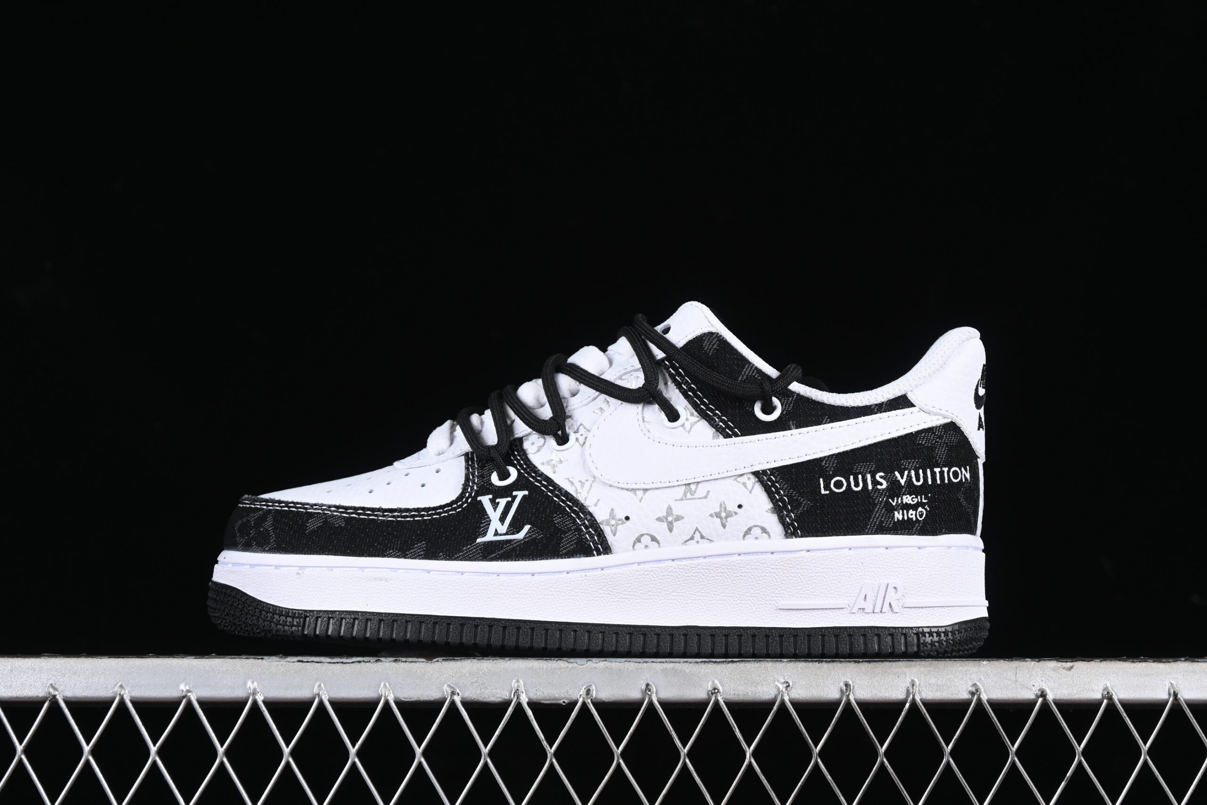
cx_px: 604
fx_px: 2515
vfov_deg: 18.2
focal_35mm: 75
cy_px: 402
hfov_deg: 27.0
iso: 160
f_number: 6.3
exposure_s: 1/60
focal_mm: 50
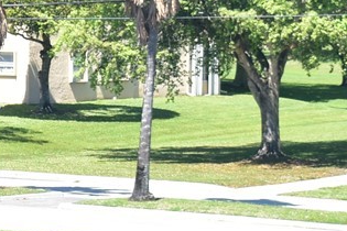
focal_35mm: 323
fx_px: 3113
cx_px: -242
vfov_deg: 4.2
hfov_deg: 6.3
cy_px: 296
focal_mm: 40
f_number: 5.6
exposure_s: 1/125
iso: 100
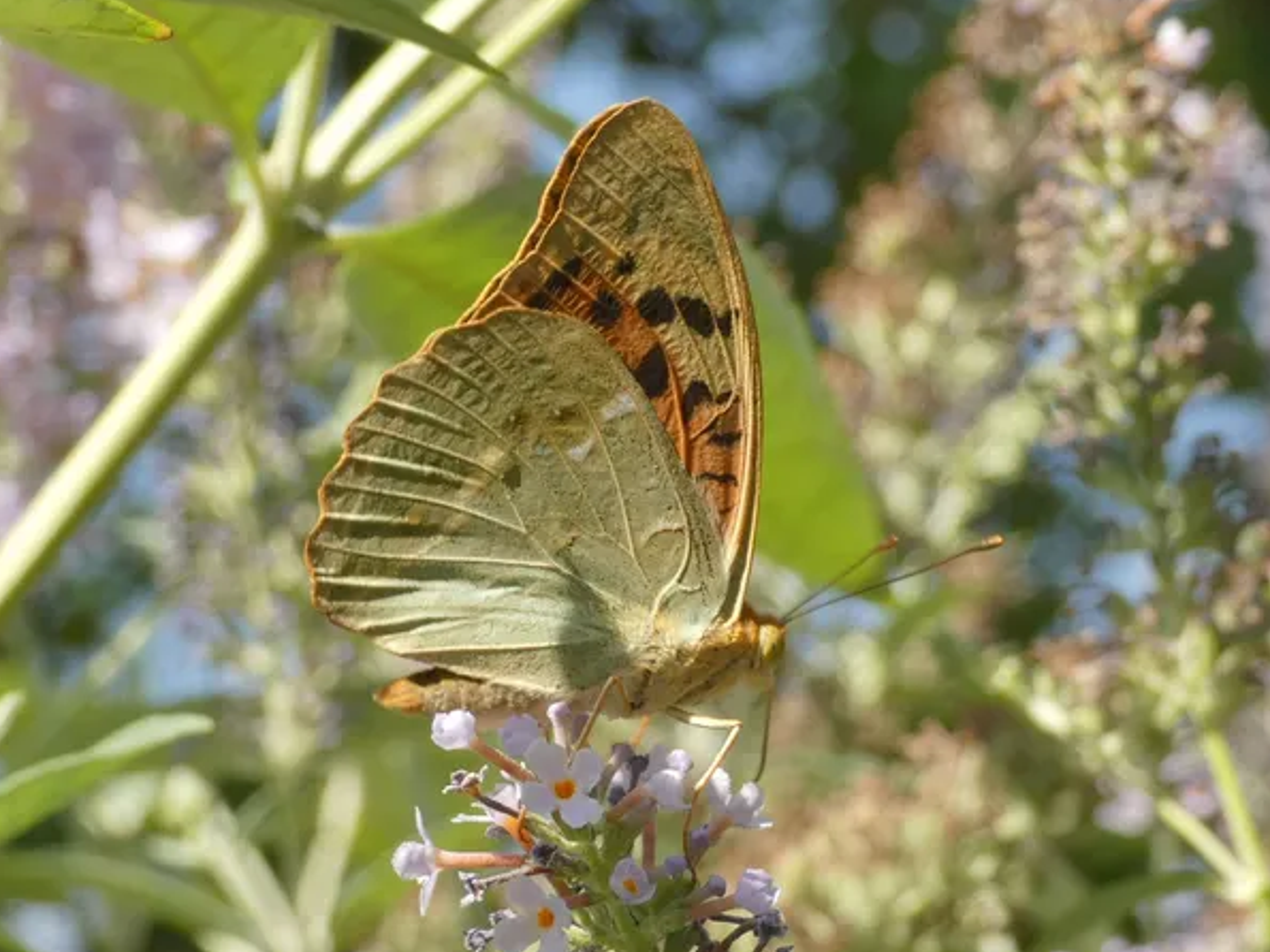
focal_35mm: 142
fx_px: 5209
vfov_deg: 10.4
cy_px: 489
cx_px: 606
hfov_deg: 13.9
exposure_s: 1/80
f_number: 5.2
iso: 80
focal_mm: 23.7
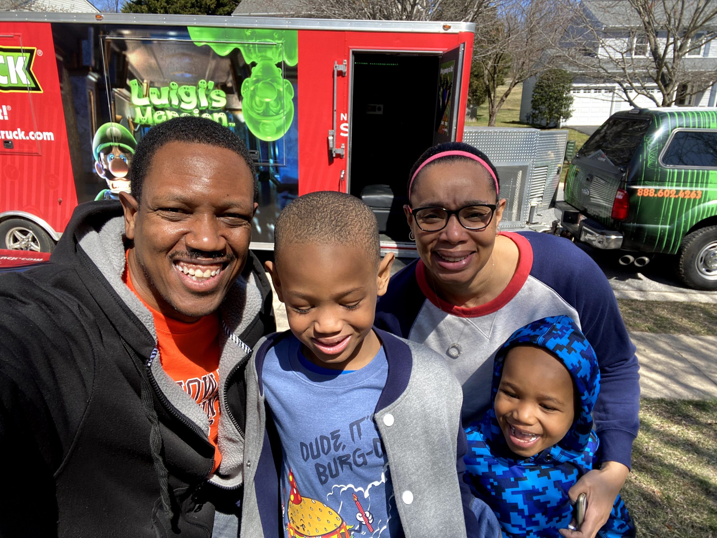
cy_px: 269
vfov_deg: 58.9
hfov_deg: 73.9
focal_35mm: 23
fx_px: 476
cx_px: 358
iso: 25
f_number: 2.2
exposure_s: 1/466
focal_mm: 2.71
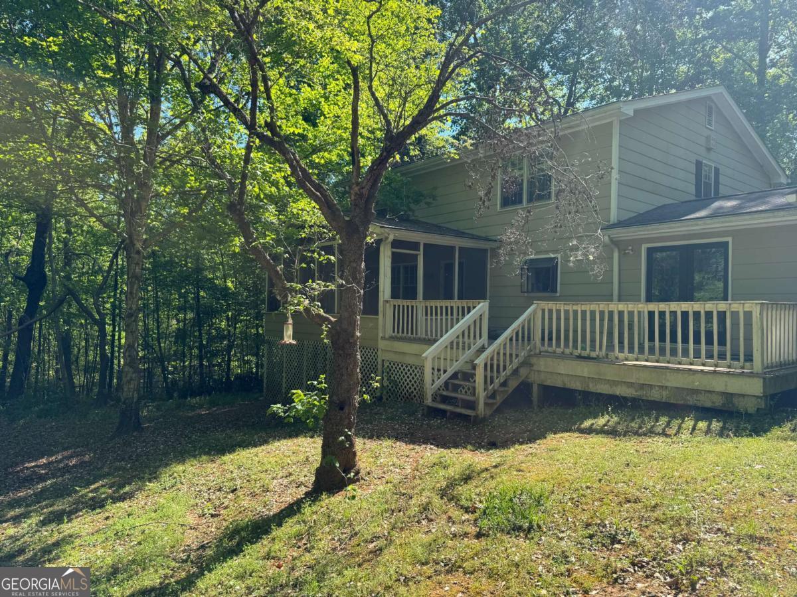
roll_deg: -1.1
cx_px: 398
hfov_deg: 71.6
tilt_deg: +0.0
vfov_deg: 56.8
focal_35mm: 24
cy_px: 298
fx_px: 553
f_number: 1.78
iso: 80
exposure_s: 1/1339
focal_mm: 6.76
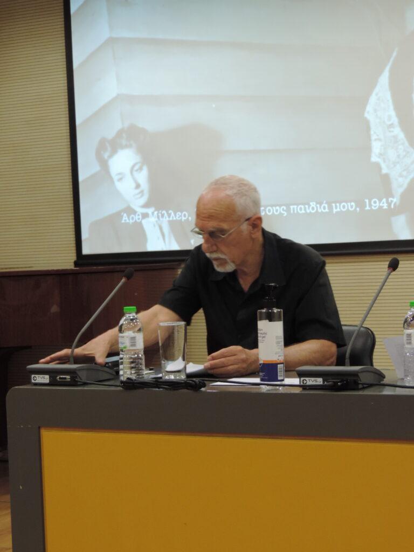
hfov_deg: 17.4
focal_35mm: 85
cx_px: 207
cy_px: 276
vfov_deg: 23.0
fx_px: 1355
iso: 400
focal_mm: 15.1
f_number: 4
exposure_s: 1/25
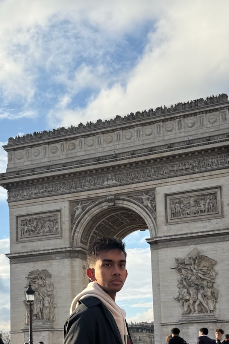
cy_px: 287
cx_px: 92
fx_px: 534
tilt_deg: +7.8
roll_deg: +1.2
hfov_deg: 24.2
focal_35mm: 56
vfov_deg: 34.3
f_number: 1.78
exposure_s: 1/3953
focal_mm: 6.76
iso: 80
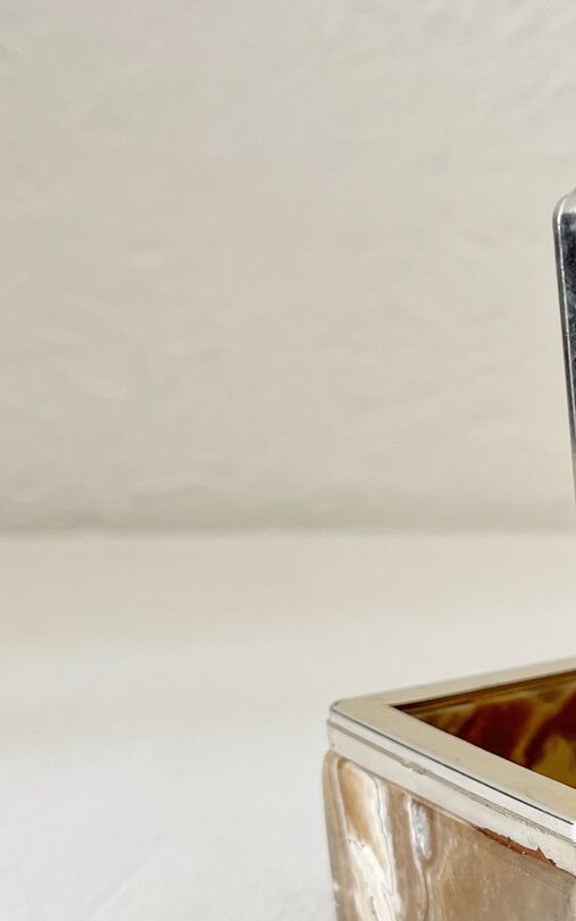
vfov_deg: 30.0
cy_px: 598
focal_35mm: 68
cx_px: 752
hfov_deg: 17.9
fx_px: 1708
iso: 40
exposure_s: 1/122
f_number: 1.6
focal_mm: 5.1
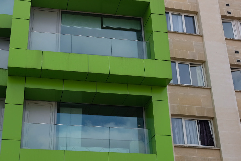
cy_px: 84
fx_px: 375
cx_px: 91
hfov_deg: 35.4
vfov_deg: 24.2
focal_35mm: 56
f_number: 6.4
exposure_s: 1/480
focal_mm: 22.3
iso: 200
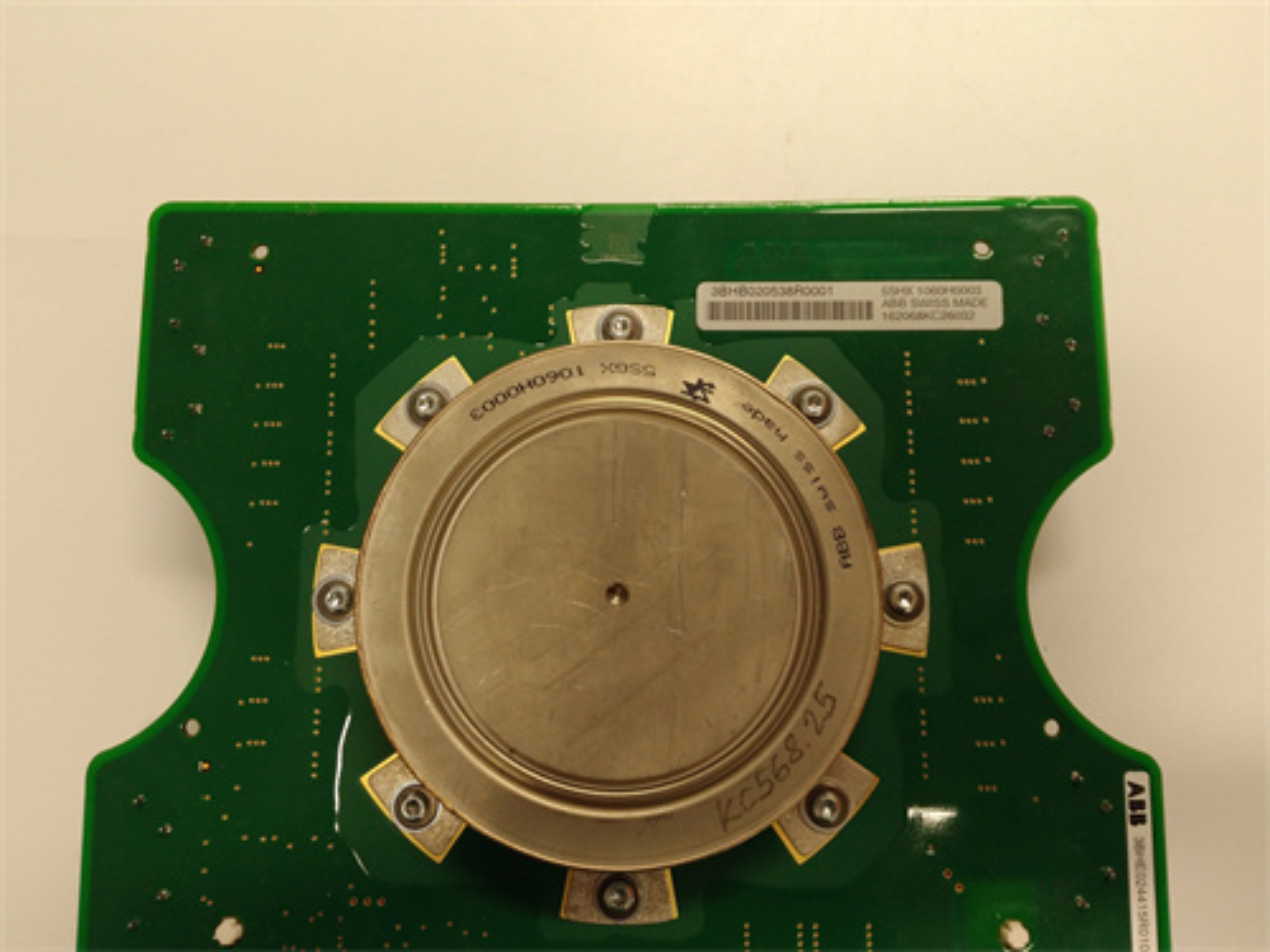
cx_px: 635
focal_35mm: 27
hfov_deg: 65.3
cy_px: 476
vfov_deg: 51.4
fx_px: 991
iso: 172
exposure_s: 1/33
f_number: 2
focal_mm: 3.79
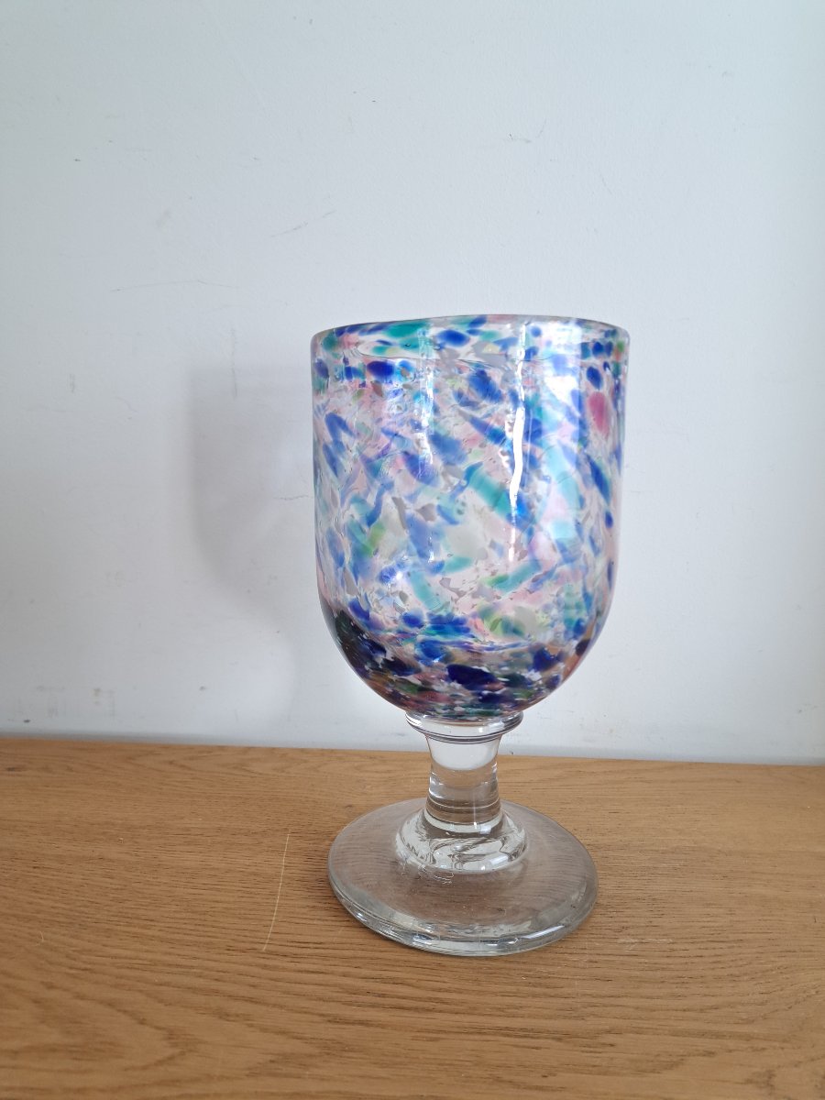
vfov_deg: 71.6
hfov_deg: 56.8
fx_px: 763
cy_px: 550
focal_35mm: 24
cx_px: 412
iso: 160
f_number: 1.8
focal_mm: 5.23
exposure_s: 1/50
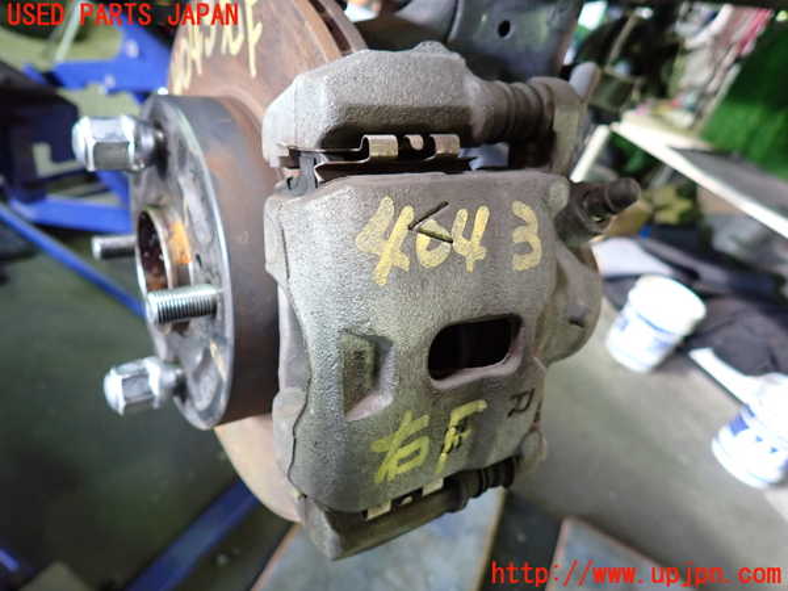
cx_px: 394
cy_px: 296
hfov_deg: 69.4
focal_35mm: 25
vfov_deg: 54.9
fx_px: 569
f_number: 2
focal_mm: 4.5
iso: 400
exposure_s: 1/30
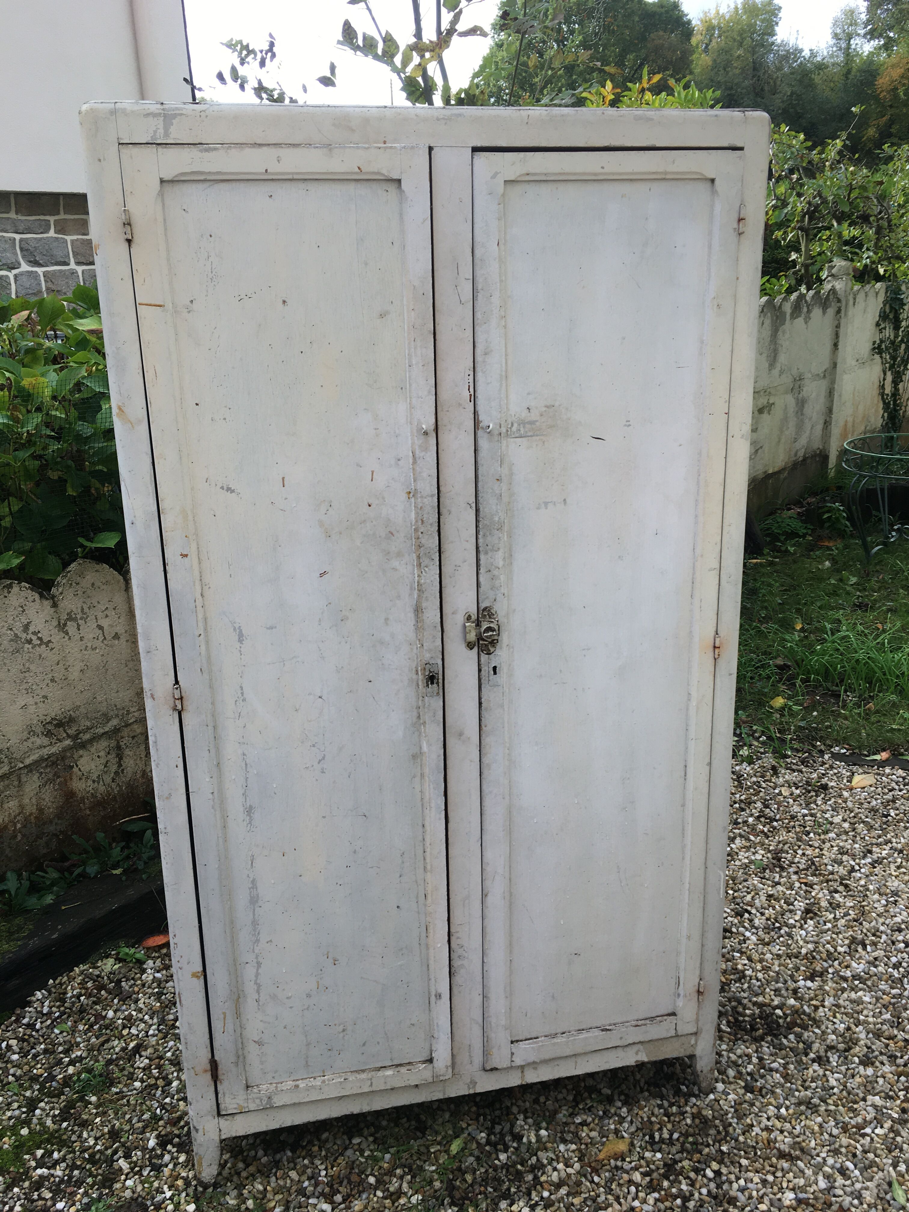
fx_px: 1015
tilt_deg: -19.7
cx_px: 454
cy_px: 606
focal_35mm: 29
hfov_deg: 48.2
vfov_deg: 61.7
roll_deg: +2.4
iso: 25
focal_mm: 4.15
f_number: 2.2
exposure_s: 1/353
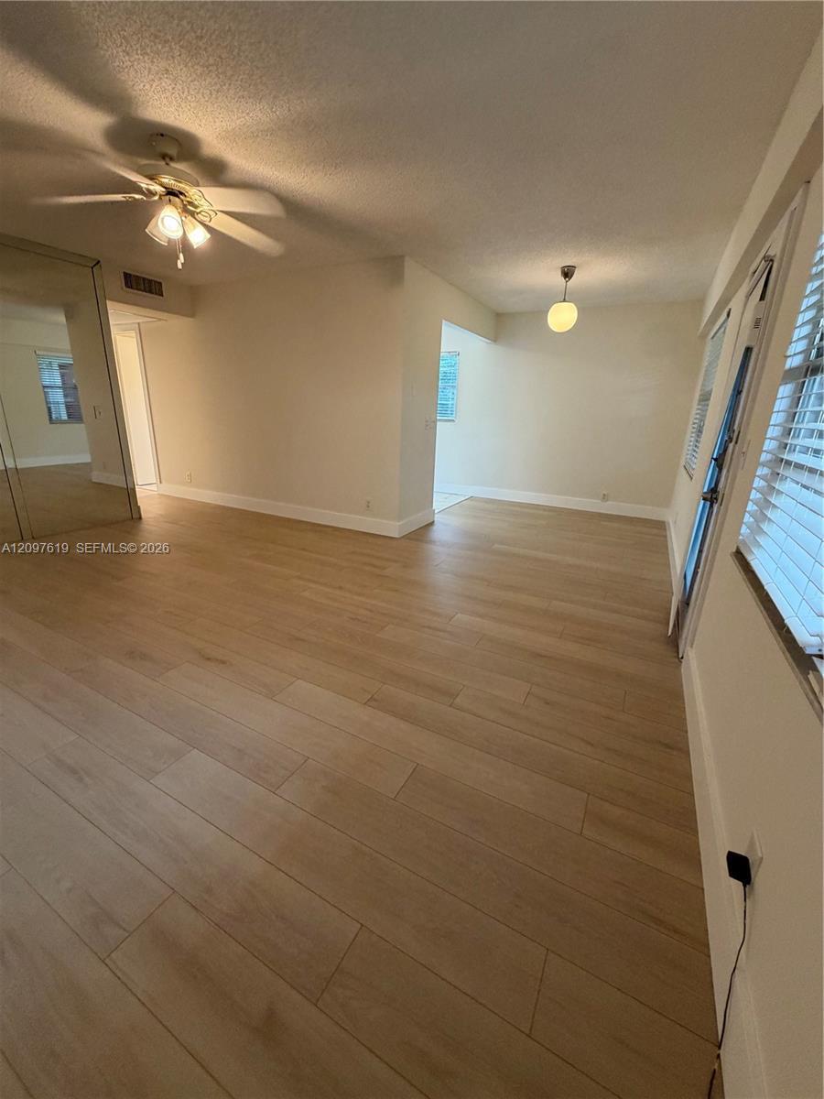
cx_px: 412
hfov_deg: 85.7
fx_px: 444
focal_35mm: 14
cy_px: 550
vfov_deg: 102.1
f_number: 2.2
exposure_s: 1/60
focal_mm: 2.22
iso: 320
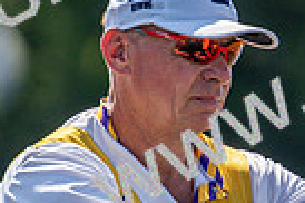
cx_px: 367
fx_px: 16611
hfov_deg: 1.1
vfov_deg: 0.7
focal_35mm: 1963
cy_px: 220
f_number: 6.3
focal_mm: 463
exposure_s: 1/2000
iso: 400
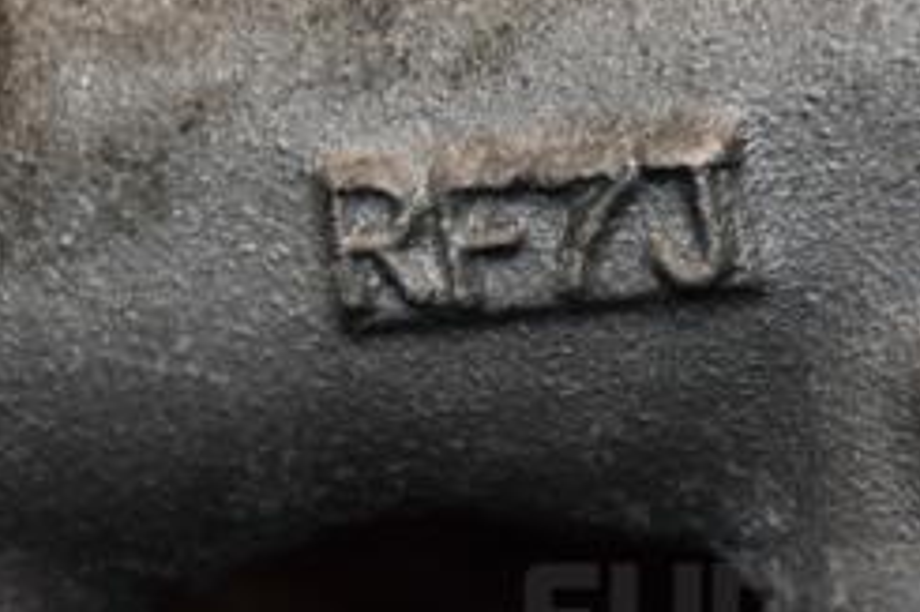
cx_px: 454
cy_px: 120
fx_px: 9863
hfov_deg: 5.3
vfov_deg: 3.6
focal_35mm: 386
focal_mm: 105
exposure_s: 1/60
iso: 800
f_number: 5.6
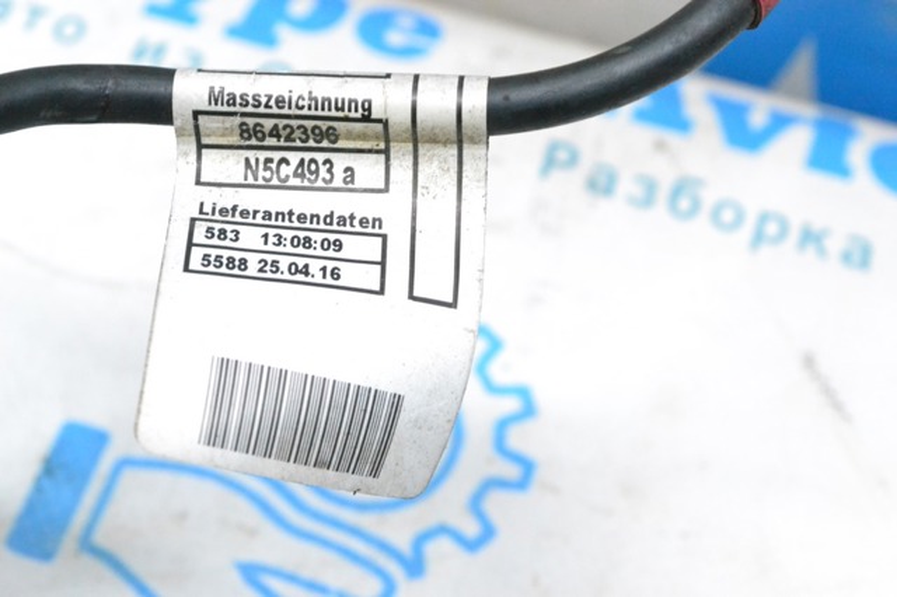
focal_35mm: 82
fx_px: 2054
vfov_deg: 16.5
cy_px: 298
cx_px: 448
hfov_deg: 24.6
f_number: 9
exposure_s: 1/160
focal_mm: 55
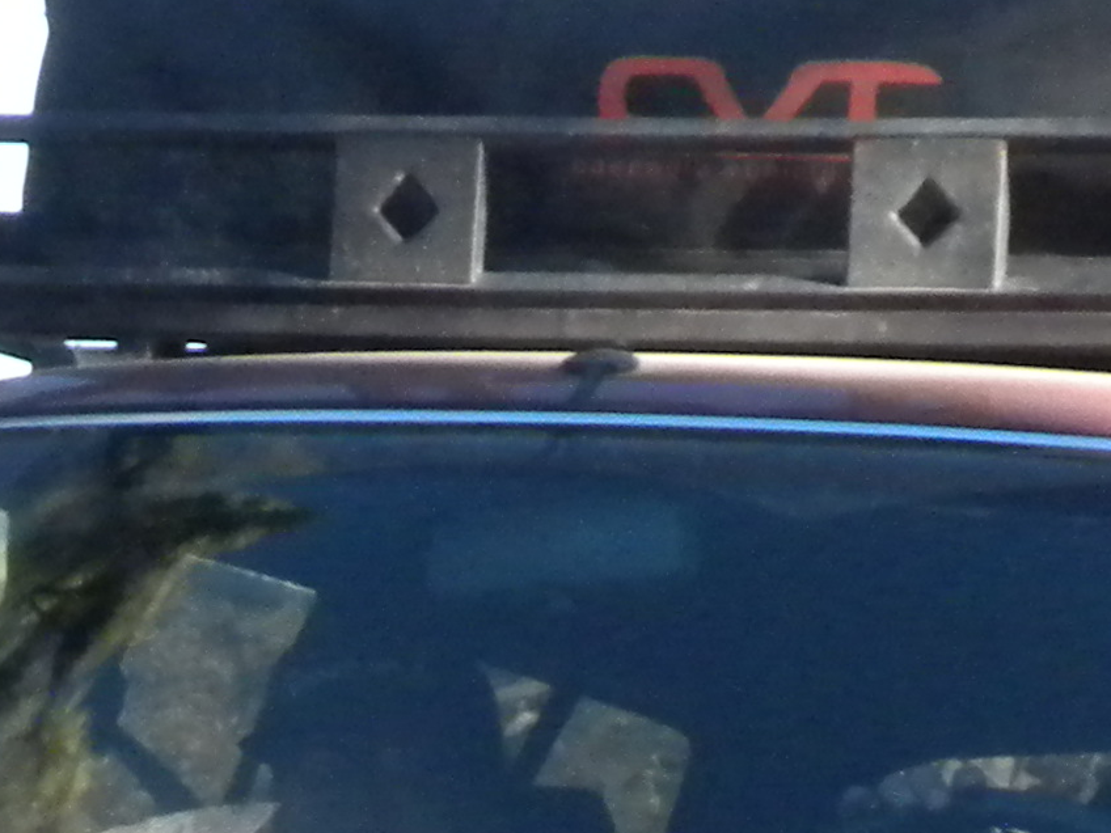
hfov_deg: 7.0
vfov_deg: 5.1
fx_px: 9083
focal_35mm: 283
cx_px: 296
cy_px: 1738
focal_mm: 10.7
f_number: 4.7
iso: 400
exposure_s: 1/422
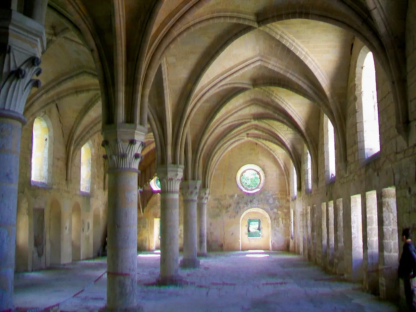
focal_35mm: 34
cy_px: 156
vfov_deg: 41.8
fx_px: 409
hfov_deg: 54.0
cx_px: 208
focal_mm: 6.1
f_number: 2.7
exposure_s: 1/60
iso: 141
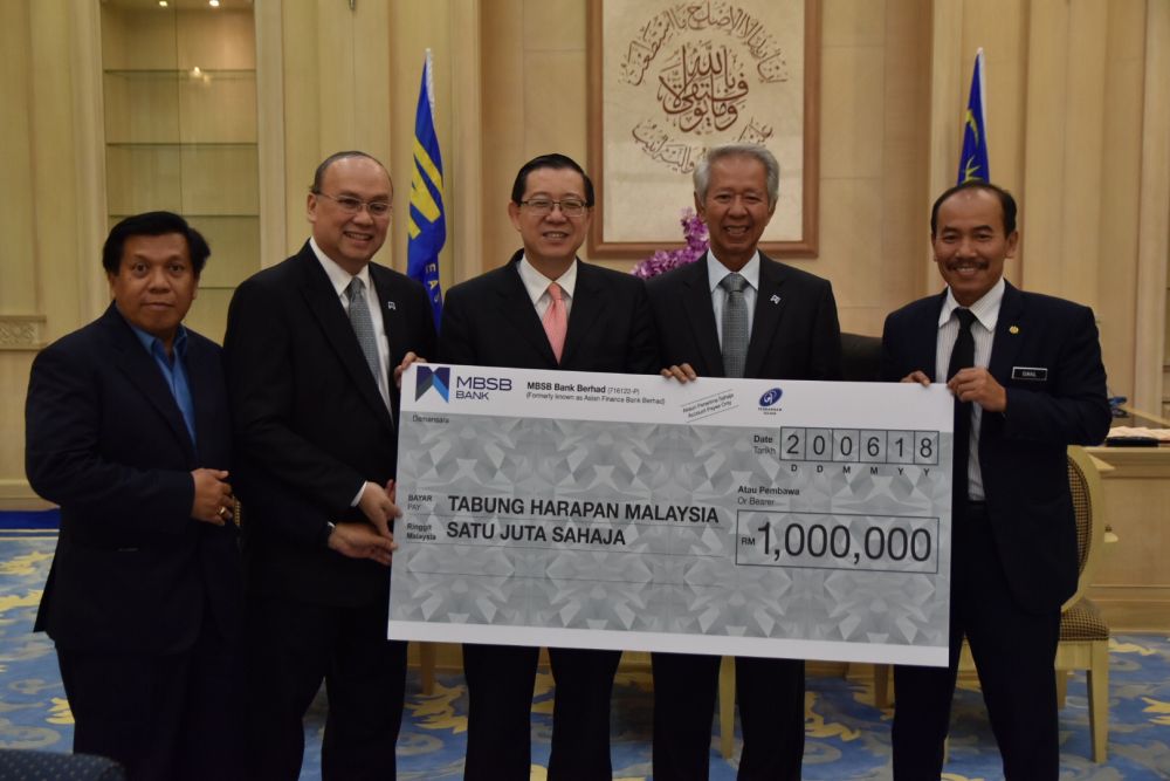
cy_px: 390
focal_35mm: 51
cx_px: 585
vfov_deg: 26.5
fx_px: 1658
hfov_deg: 38.9
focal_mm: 34
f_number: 3.5
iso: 640
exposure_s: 1/320
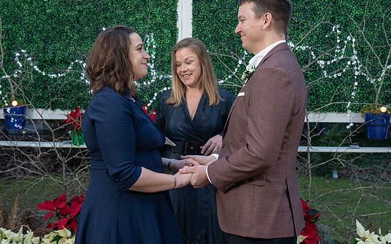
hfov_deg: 40.2
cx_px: 161
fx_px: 533
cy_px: 108
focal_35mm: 50
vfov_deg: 25.8
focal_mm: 39
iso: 2000
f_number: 3.5
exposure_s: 1/100
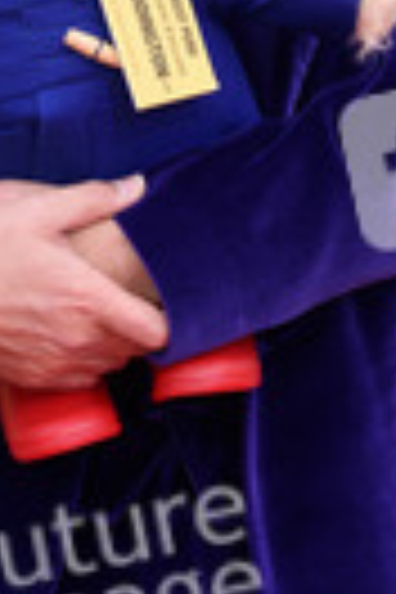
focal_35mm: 589
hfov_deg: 2.3
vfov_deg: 3.5
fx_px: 9718
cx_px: 164
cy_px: -81
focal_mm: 195
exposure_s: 1/250
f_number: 5.6
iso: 320
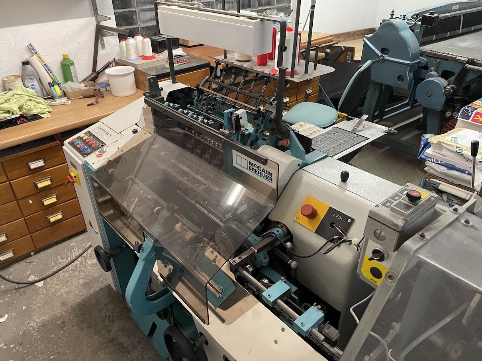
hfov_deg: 67.3
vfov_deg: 53.0
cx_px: 241
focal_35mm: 26
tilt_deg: -32.1
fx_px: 362
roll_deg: +0.6
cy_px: 180
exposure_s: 1/50
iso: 500
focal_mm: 4.2
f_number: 1.6
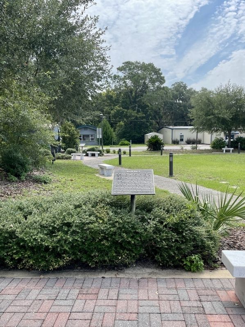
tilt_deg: -7.4
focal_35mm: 26
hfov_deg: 53.0
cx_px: 122
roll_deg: +0.0
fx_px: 246
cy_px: 164
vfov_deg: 67.3
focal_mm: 4.2
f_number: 1.6
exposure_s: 1/1319
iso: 32
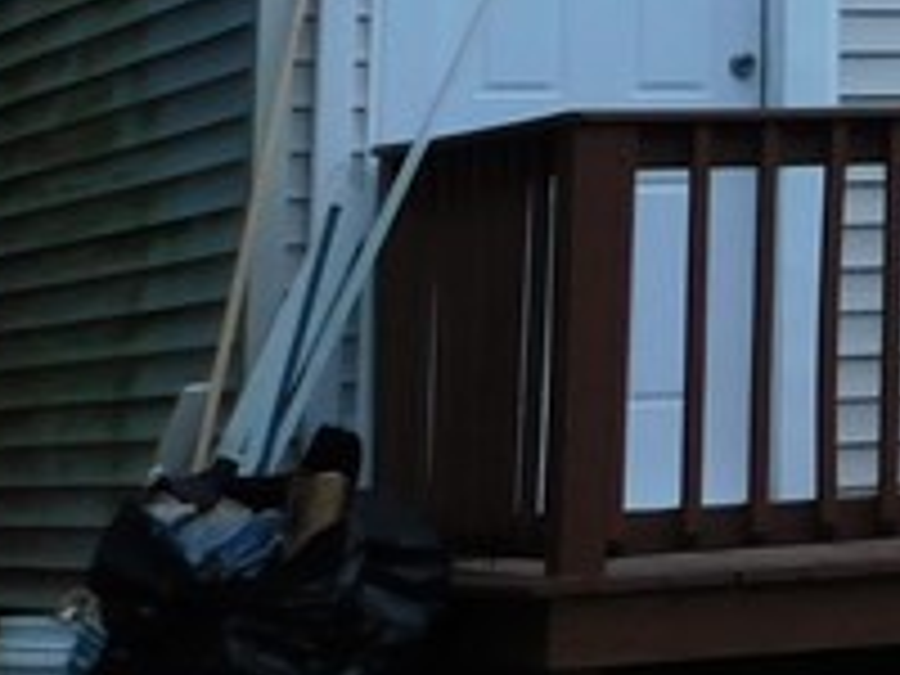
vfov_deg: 7.7
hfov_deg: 9.4
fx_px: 4784
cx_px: 2236
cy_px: -688
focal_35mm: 184
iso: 125
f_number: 3.5
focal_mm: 6.3
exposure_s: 1/1000
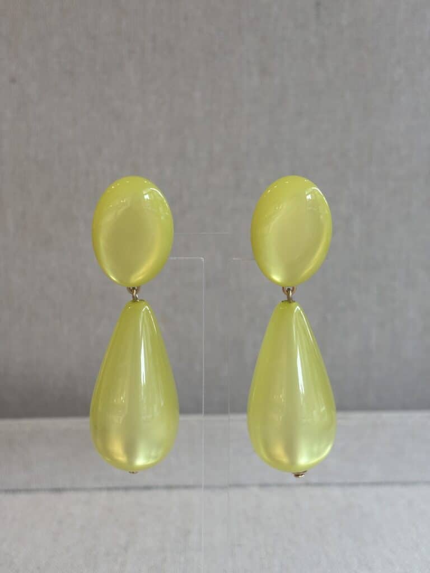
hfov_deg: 28.0
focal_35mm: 52
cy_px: 286
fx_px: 861
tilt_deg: -10.2
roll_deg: +0.0
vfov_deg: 36.8
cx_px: 215
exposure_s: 1/100
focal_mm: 5.96
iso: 25
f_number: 1.6
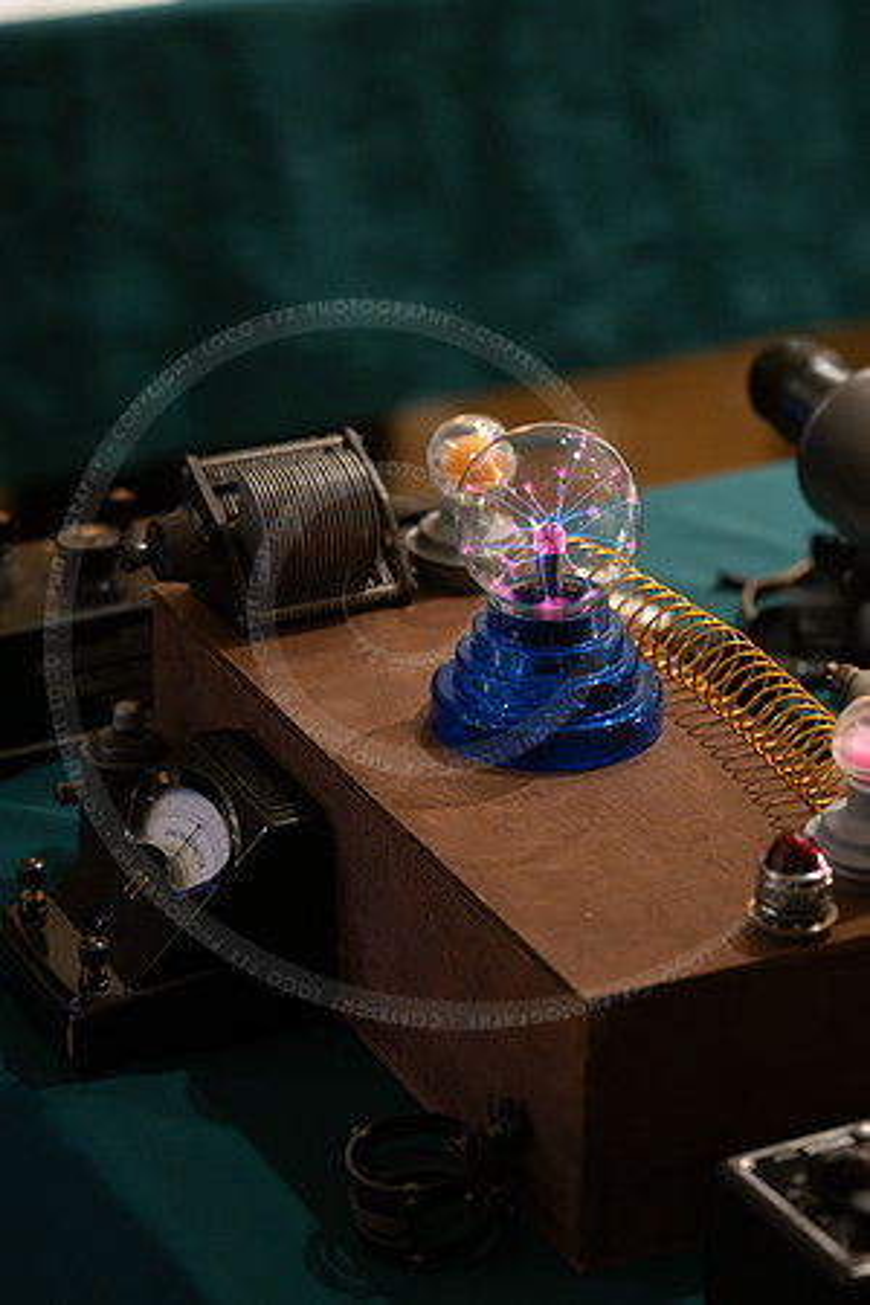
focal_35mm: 105
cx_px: 435
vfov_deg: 19.5
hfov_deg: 13.0
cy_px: 652
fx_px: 3806
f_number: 2.5
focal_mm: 70
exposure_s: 1/250
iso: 3200
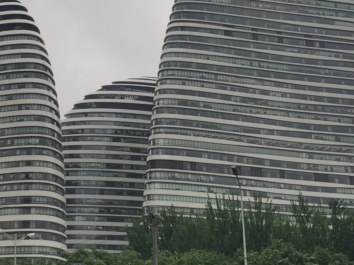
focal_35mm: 76
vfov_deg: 19.0
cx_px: 75
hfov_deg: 25.3
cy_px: 21
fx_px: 777
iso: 50
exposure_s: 1/1250
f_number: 1.8
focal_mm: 5.58
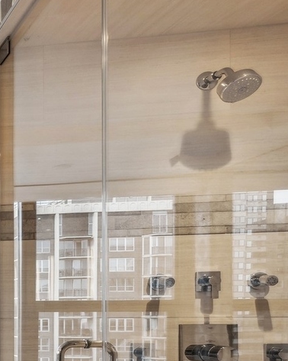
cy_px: 324
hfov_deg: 19.0
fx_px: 480
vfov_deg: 38.4
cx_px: -293
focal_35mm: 45
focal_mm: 14
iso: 200
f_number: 9.5
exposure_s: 1/15
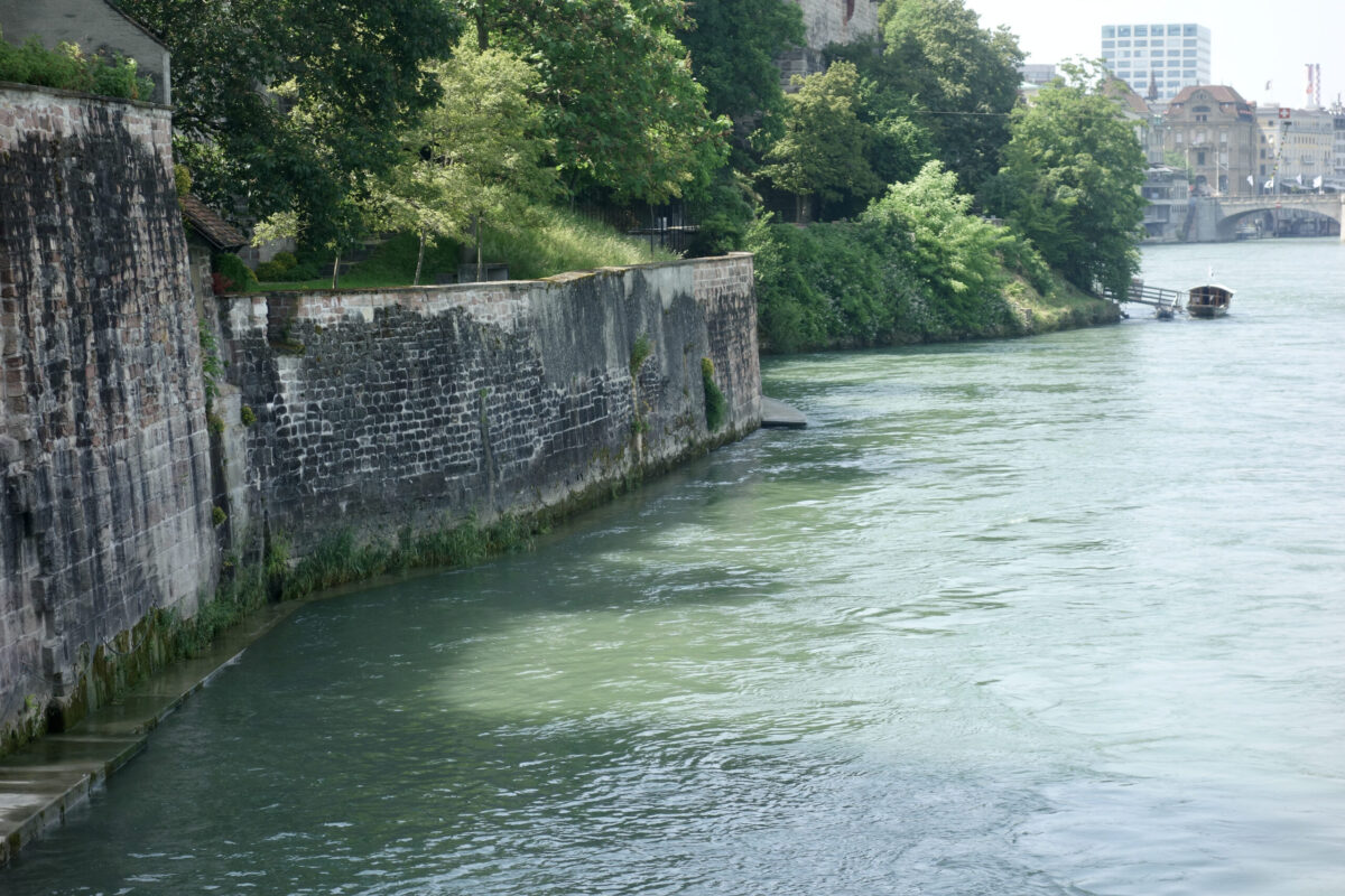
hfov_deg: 23.6
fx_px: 3213
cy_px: 448
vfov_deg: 15.9
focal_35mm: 86
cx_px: 672
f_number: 5.6
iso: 125
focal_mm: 31.83
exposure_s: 1/200
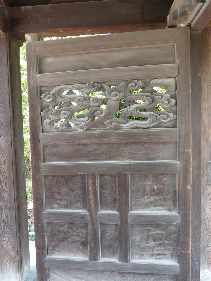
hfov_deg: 49.7
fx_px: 228
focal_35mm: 28
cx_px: 100
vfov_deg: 63.4
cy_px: 151
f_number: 3.3
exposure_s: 1/30
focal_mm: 4.1
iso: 160
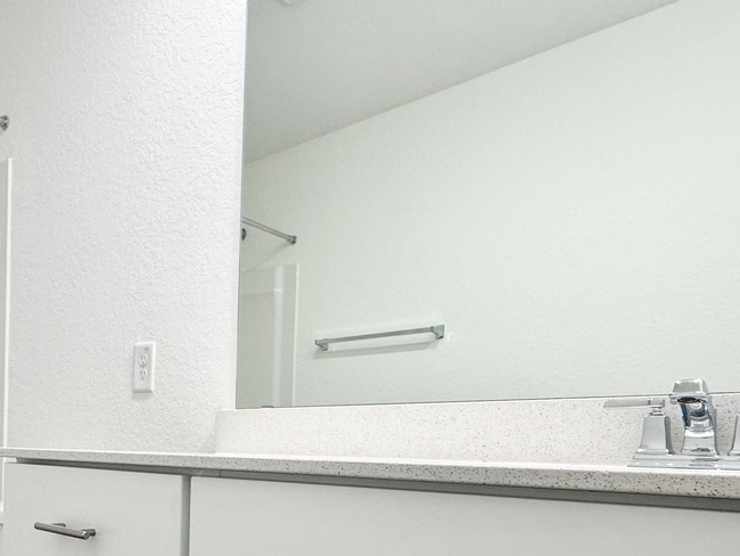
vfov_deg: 42.6
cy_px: 474
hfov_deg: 57.5
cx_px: 270
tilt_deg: -0.2
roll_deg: -1.4
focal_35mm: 31
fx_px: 663
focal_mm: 2.22
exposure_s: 1/120
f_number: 2.2
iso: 200
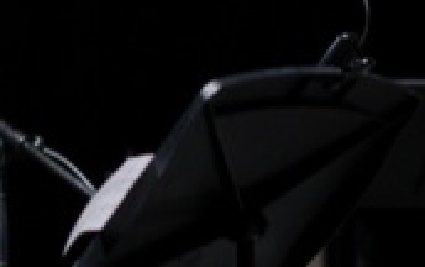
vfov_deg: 4.6
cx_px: 59
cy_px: 199
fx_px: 3294
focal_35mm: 284
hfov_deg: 7.4
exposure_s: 1/50
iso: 800
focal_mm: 50
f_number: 3.5
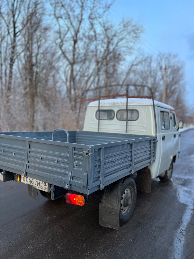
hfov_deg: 53.1
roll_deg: +0.3
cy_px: 130
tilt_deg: -2.9
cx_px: 97
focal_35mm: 26
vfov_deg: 67.3
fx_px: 194
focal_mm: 5.7
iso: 400
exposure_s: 1/60
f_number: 1.5
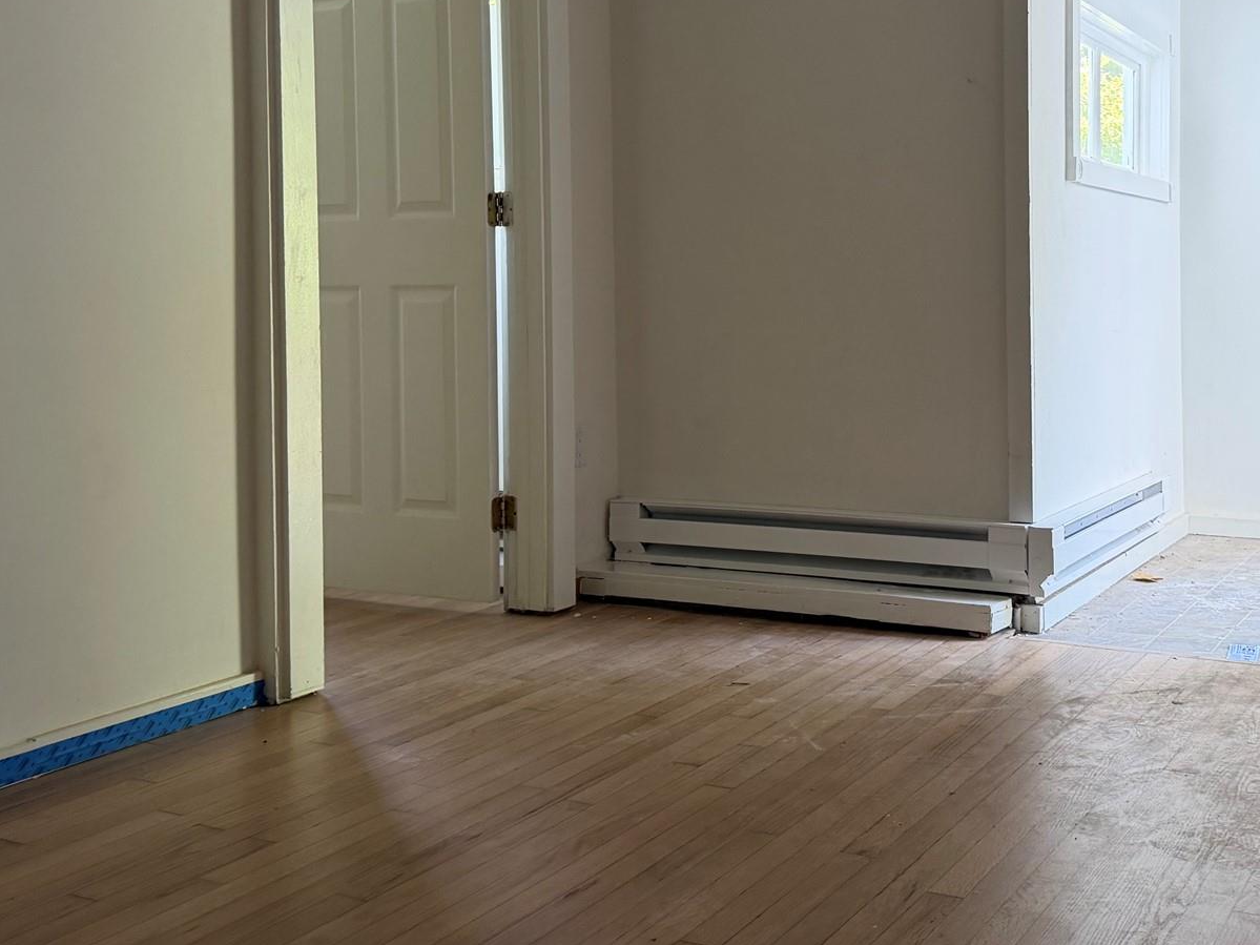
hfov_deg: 45.0
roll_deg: +1.6
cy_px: 308
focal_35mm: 41
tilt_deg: -0.3
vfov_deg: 34.8
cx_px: 856
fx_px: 1492
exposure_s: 1/120
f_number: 1.78
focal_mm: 6.76
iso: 200
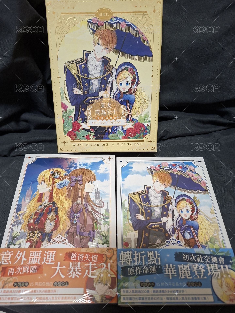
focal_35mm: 23
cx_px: 118
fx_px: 208
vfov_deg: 73.9
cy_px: 156
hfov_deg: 58.9
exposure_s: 1/30
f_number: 1.8
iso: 400
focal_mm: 5.54
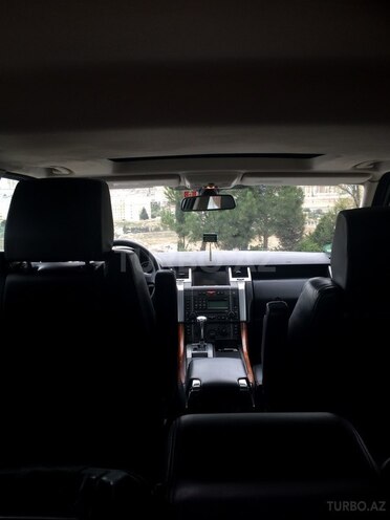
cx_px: 195
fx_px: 436
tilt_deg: -9.1
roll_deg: +1.2
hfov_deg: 48.2
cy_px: 260
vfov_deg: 61.7
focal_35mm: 29
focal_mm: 4.15
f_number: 2.2
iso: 32
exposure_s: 1/100
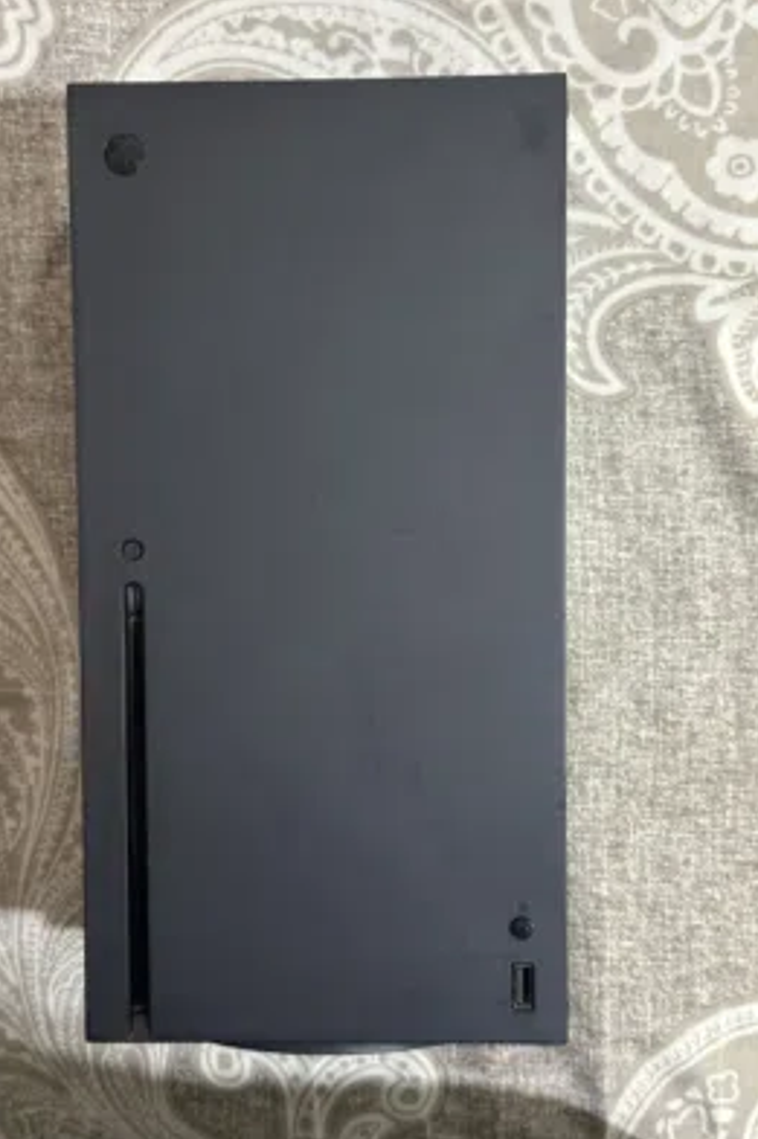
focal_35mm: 51
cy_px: 575
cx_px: 328
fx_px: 1612
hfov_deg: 26.4
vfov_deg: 38.9
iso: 500
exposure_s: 1/25
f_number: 1.78
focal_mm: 6.86
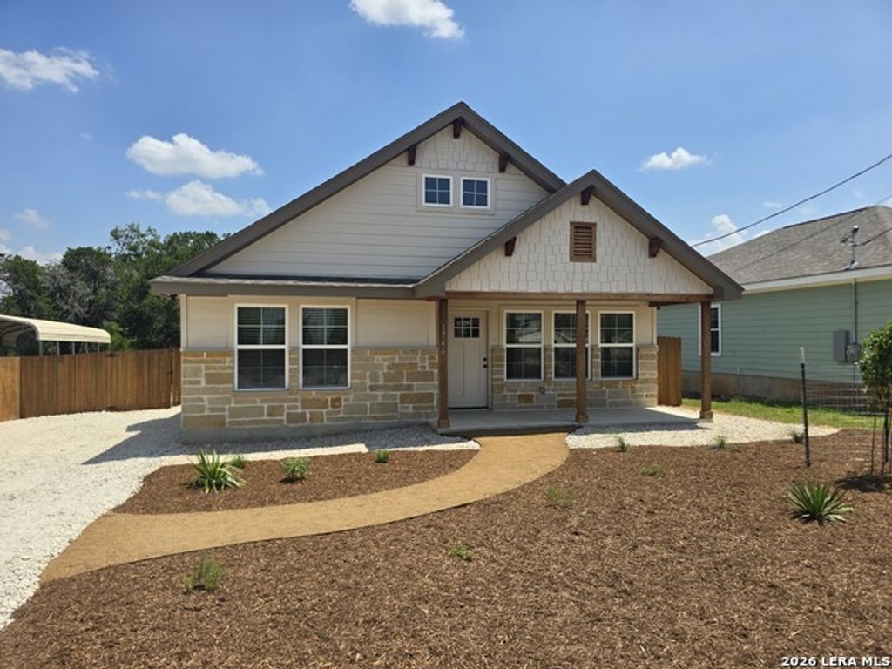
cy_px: 334
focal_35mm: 23
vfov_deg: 58.9
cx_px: 446
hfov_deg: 73.9
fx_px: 593
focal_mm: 6.3
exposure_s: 1/890
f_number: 1.7
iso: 12
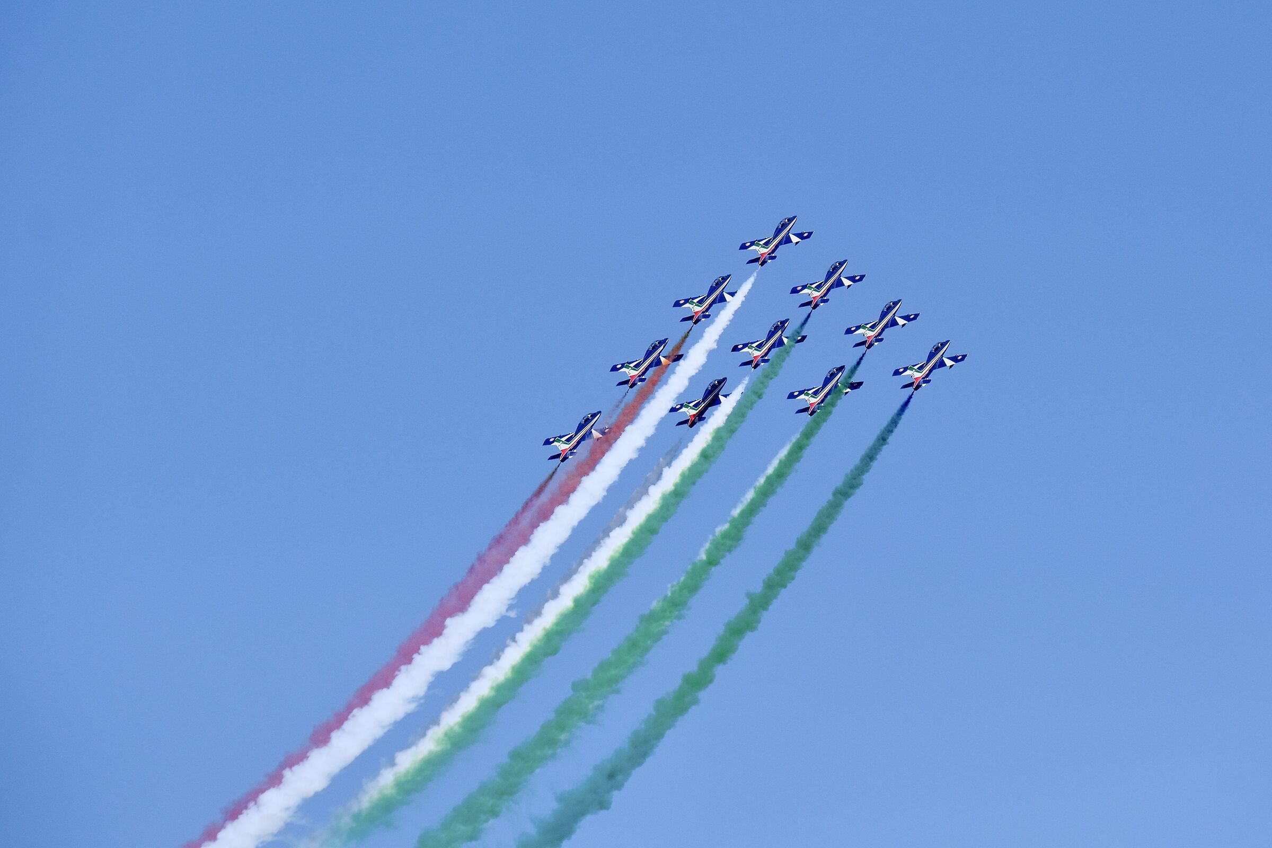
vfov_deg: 4.6
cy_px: 424
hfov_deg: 6.9
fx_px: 10599
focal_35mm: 300
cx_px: 636
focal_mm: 200
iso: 400
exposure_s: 1/2000
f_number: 8
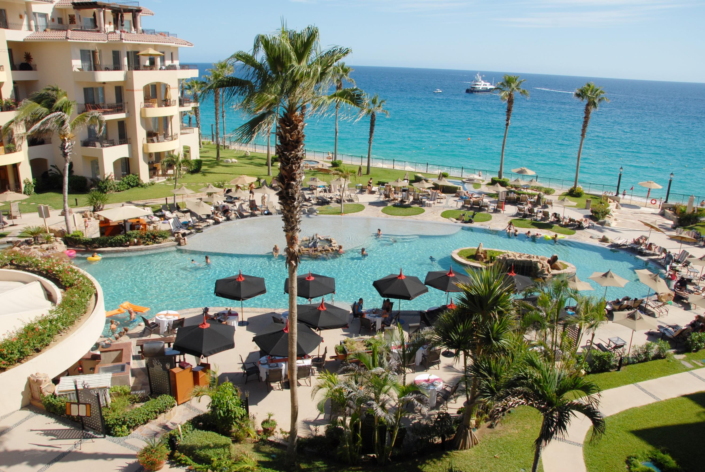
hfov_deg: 67.3
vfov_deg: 48.0
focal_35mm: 27
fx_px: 529
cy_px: 236
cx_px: 352
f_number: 9
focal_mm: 18
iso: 125
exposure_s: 1/250
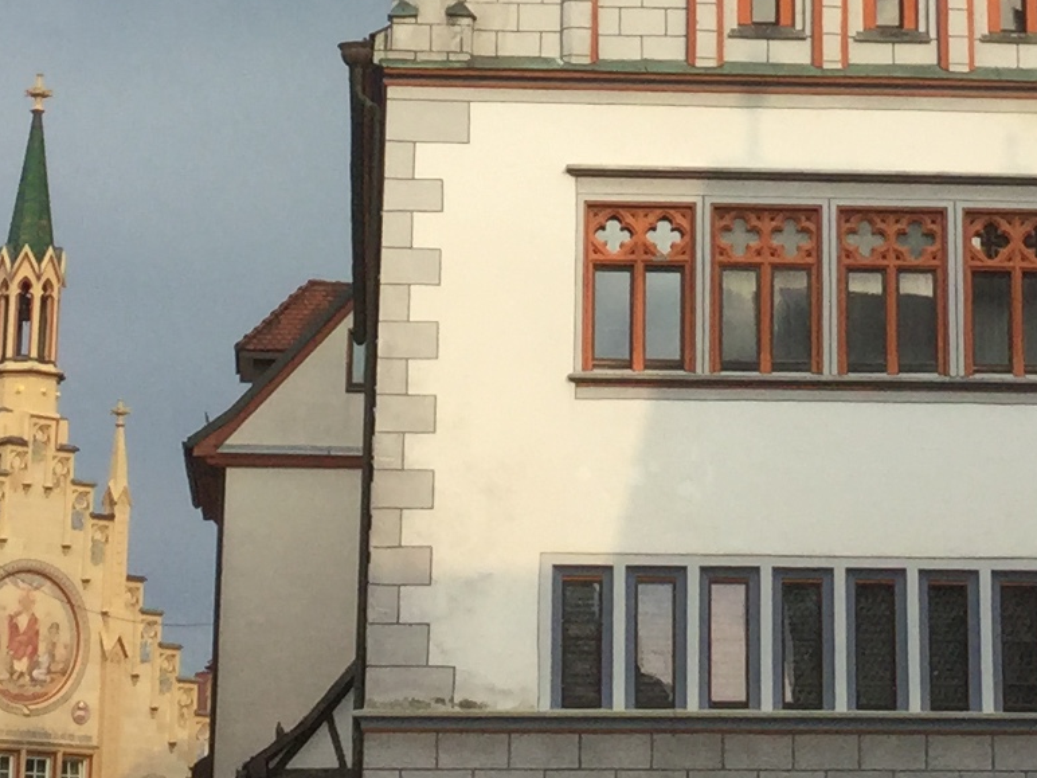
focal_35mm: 131
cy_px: -93
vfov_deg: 11.2
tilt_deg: +16.3
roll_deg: +0.2
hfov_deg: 15.0
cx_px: 771
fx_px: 3924
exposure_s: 1/702
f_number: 2.4
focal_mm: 3.3
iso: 25
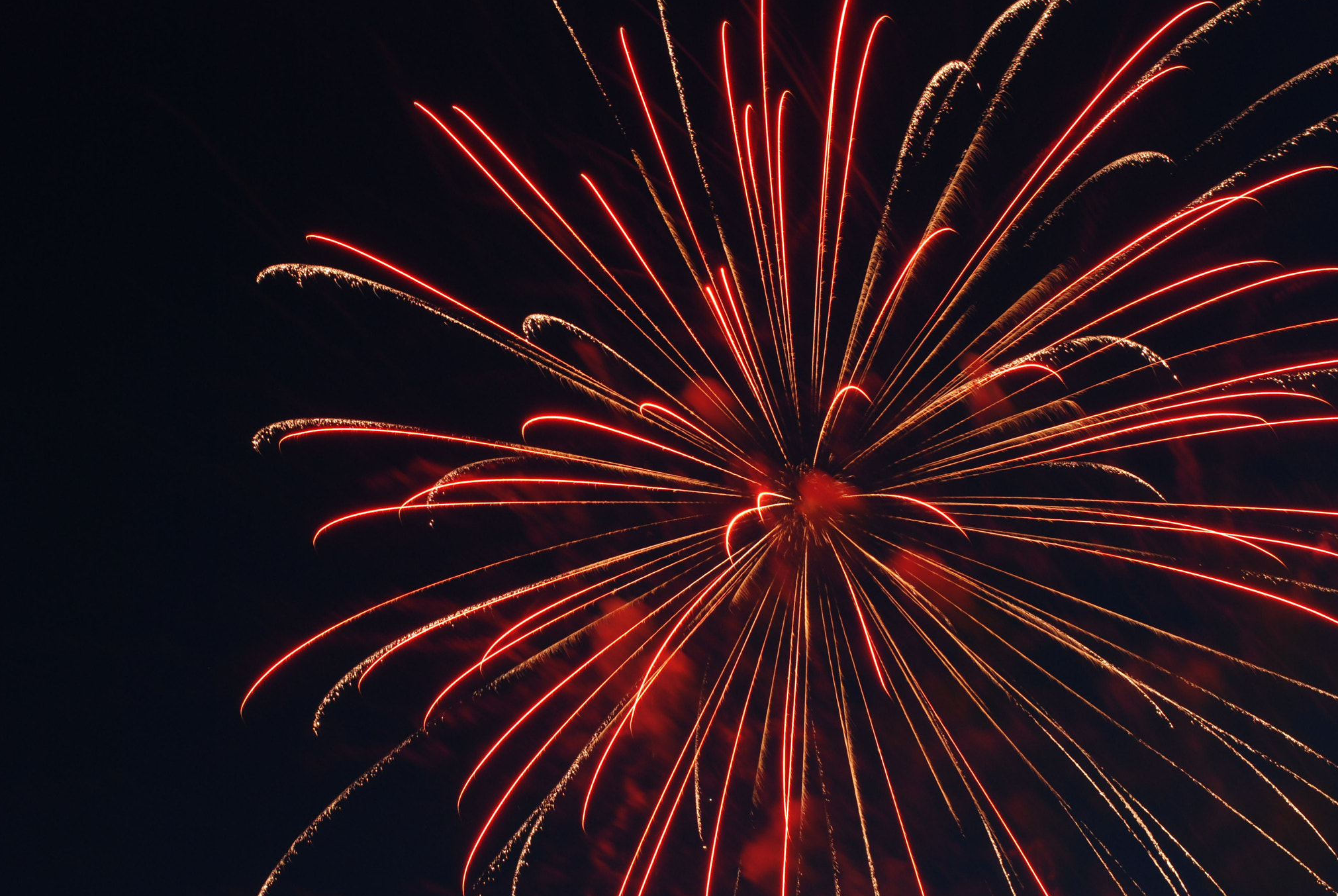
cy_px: 452
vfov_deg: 18.0
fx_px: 2828
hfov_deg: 26.6
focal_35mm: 76
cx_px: 663
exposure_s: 2.5
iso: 200
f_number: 7.1
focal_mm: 50
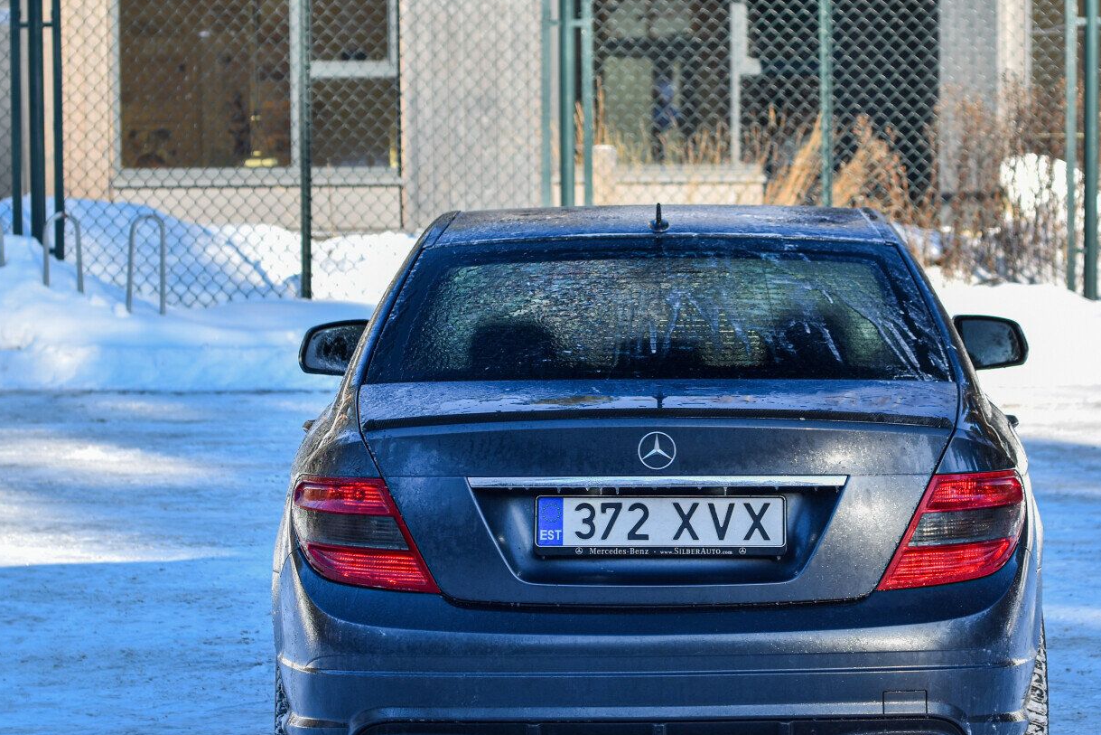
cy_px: 443
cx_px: 673
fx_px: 3670
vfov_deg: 11.4
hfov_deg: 17.0
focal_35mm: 120
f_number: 3.5
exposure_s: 1/160
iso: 100
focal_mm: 50
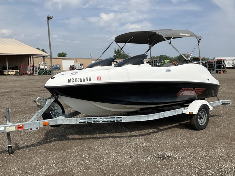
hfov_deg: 53.9
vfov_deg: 41.8
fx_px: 231
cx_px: 114
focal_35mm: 34
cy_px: 91
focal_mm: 3
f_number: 1.8
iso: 25
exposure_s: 1/2667
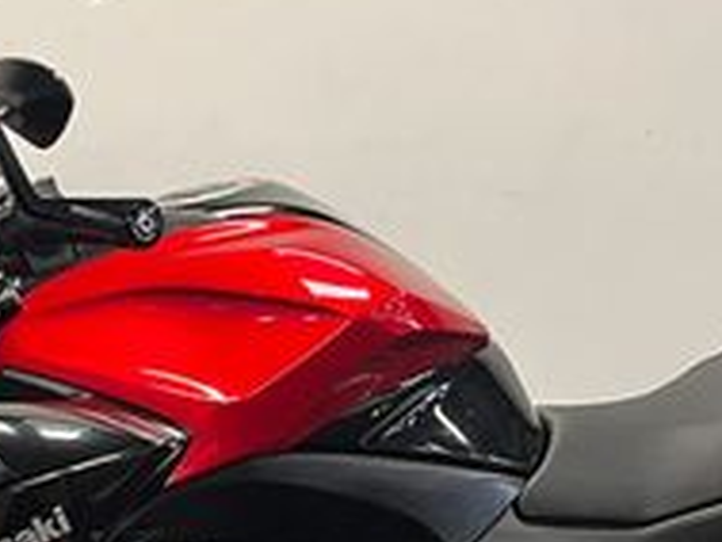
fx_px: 1837
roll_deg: +0.3
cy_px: 710
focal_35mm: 88
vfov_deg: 15.9
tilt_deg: -12.9
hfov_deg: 22.2
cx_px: 248
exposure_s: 1/50
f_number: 1.6
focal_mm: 5.1
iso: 125
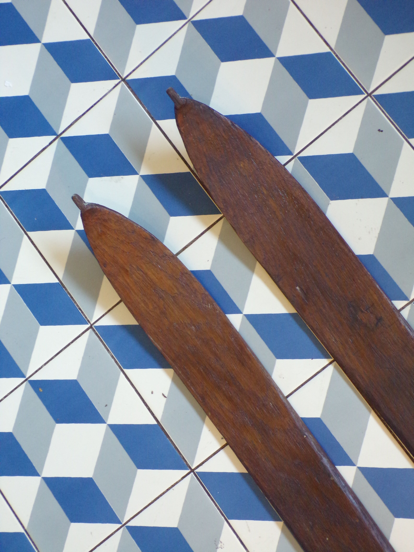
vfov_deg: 34.3
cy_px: 276
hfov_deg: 26.1
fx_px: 893
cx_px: 207
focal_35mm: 56
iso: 400
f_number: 3.7
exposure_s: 1/14
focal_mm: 10.1
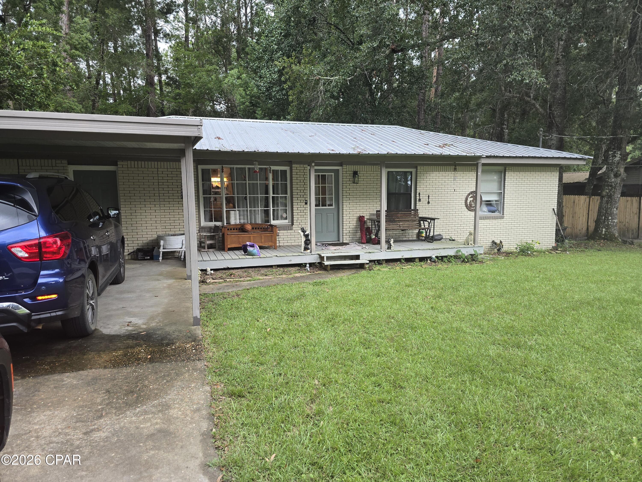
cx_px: 321
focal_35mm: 23
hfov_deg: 73.9
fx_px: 427
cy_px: 241
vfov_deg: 58.9
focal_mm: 6.3
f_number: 1.7
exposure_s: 1/60
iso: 80
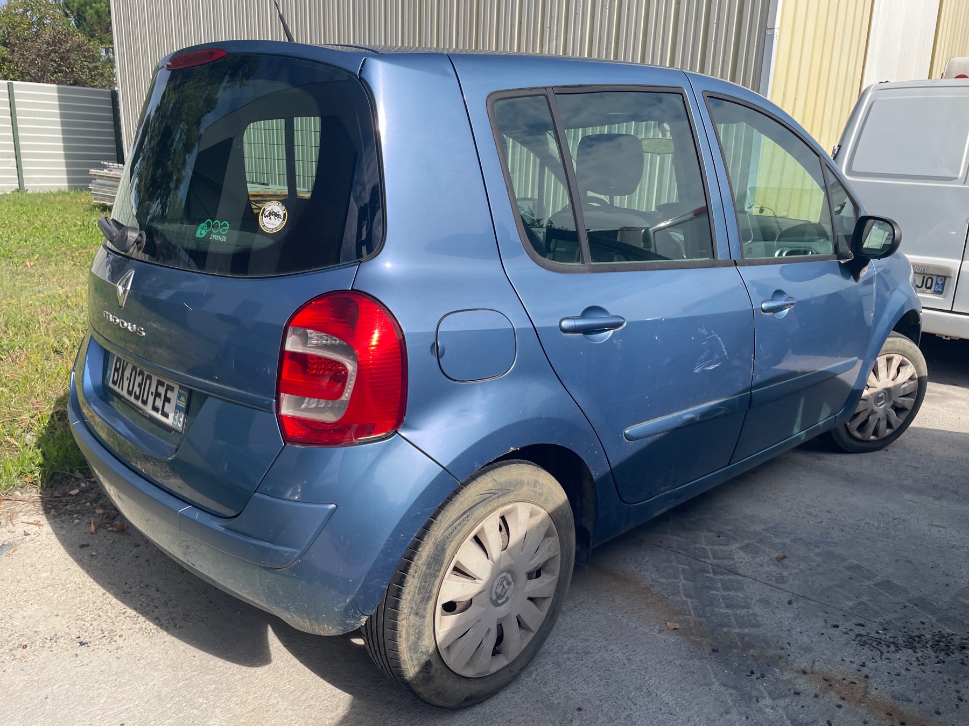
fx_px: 728
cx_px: 484
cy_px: 363
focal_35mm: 26
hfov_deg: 67.3
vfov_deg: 53.1
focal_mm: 4.2
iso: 32
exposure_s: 1/2747
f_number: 1.6
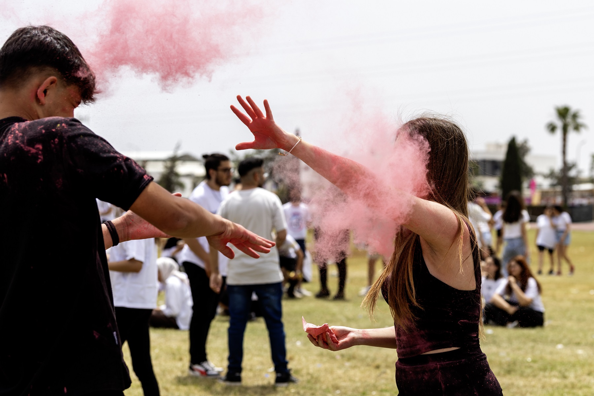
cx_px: 297
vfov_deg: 19.5
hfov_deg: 28.8
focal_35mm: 70
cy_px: 198
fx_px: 1155
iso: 100
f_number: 4.5
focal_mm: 70
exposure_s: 1/800
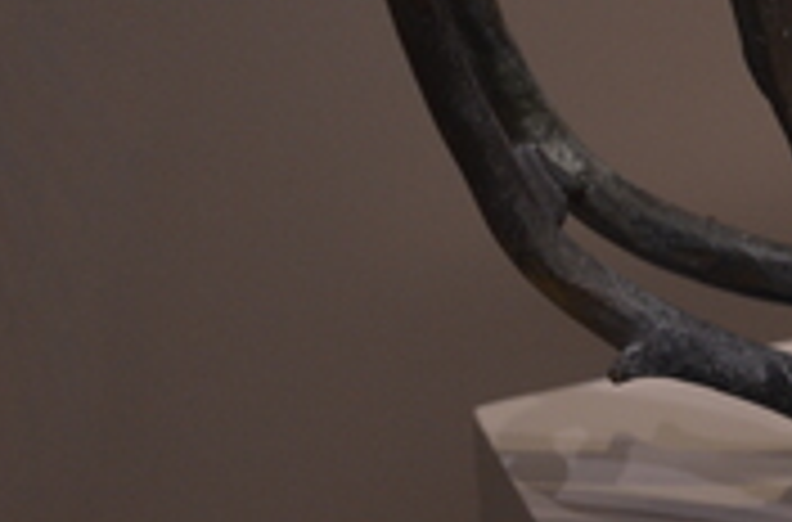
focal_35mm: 218
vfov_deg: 6.3
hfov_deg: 9.4
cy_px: 182
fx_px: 4779
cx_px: 909
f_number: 5
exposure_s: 1/15
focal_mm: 58
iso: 1000
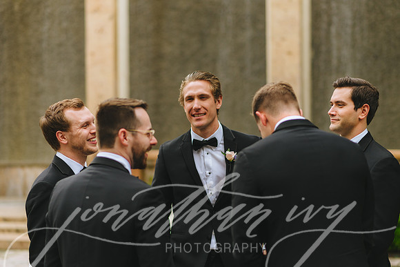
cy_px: 133
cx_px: 202
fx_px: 965
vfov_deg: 15.7
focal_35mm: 87
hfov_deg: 23.4
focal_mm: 85
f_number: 2.2
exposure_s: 1/2000
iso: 400
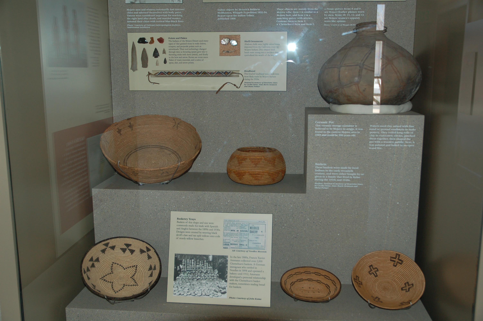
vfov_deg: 35.4
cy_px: 160
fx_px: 503
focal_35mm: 38
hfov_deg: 51.3
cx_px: 242
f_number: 3.8
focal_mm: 25
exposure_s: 1/60
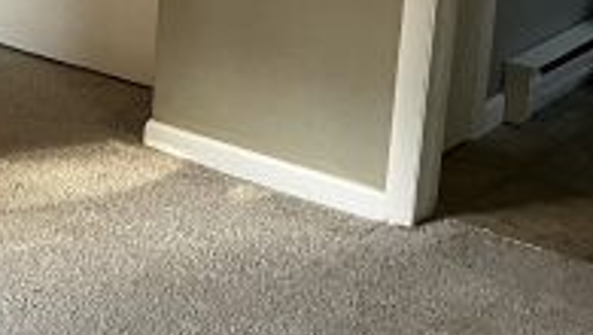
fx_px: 1526
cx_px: -242
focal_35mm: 97
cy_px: -91
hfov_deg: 19.7
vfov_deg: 12.2
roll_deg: +0.0
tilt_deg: -12.0
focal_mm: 5.1
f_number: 1.6
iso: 200
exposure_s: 1/60
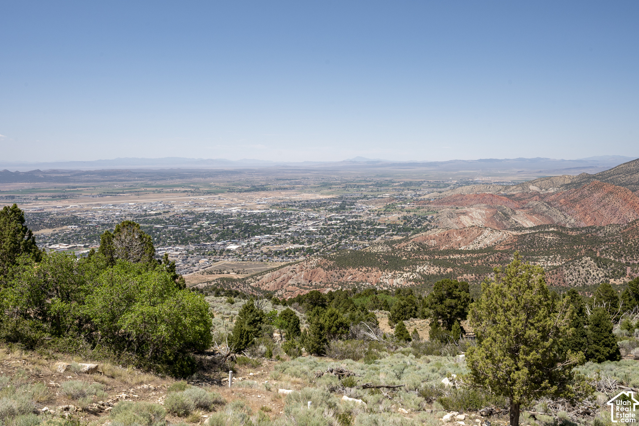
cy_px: 209
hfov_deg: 60.3
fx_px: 550
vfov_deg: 42.3
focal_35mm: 31
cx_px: 320
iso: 320
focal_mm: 30
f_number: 11
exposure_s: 1/640
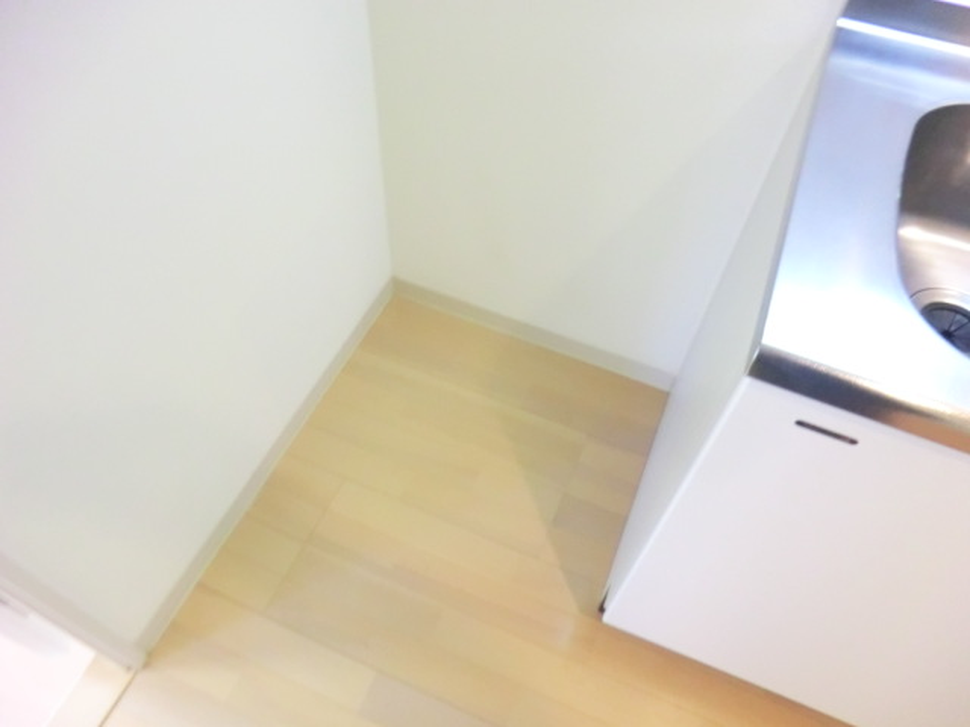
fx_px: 673
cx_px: 485
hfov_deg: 71.6
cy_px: 364
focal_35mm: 24
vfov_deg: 56.8
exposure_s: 1/30
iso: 800
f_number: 3.2
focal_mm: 4.3
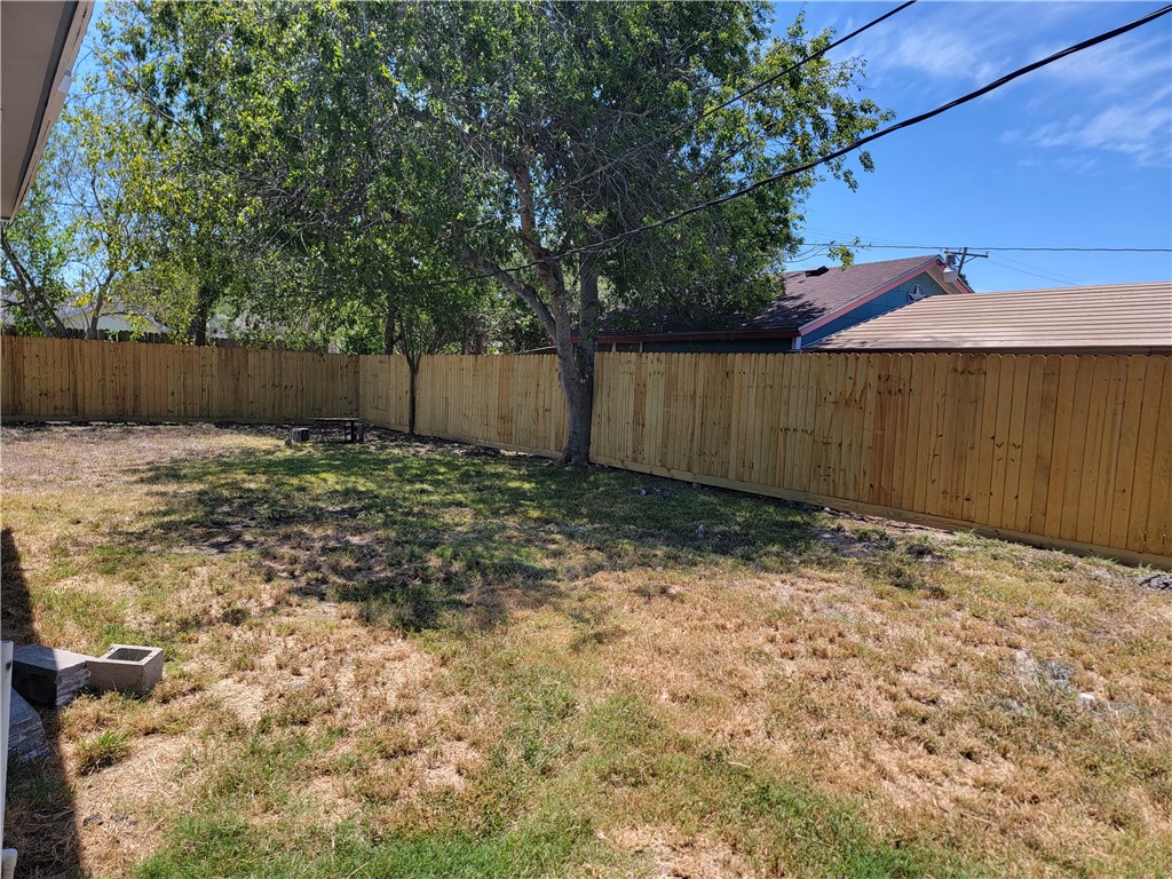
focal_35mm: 24
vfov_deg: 56.8
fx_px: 813
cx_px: 586
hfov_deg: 71.6
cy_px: 440
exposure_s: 1/606
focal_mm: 6.7
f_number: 1.8
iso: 16
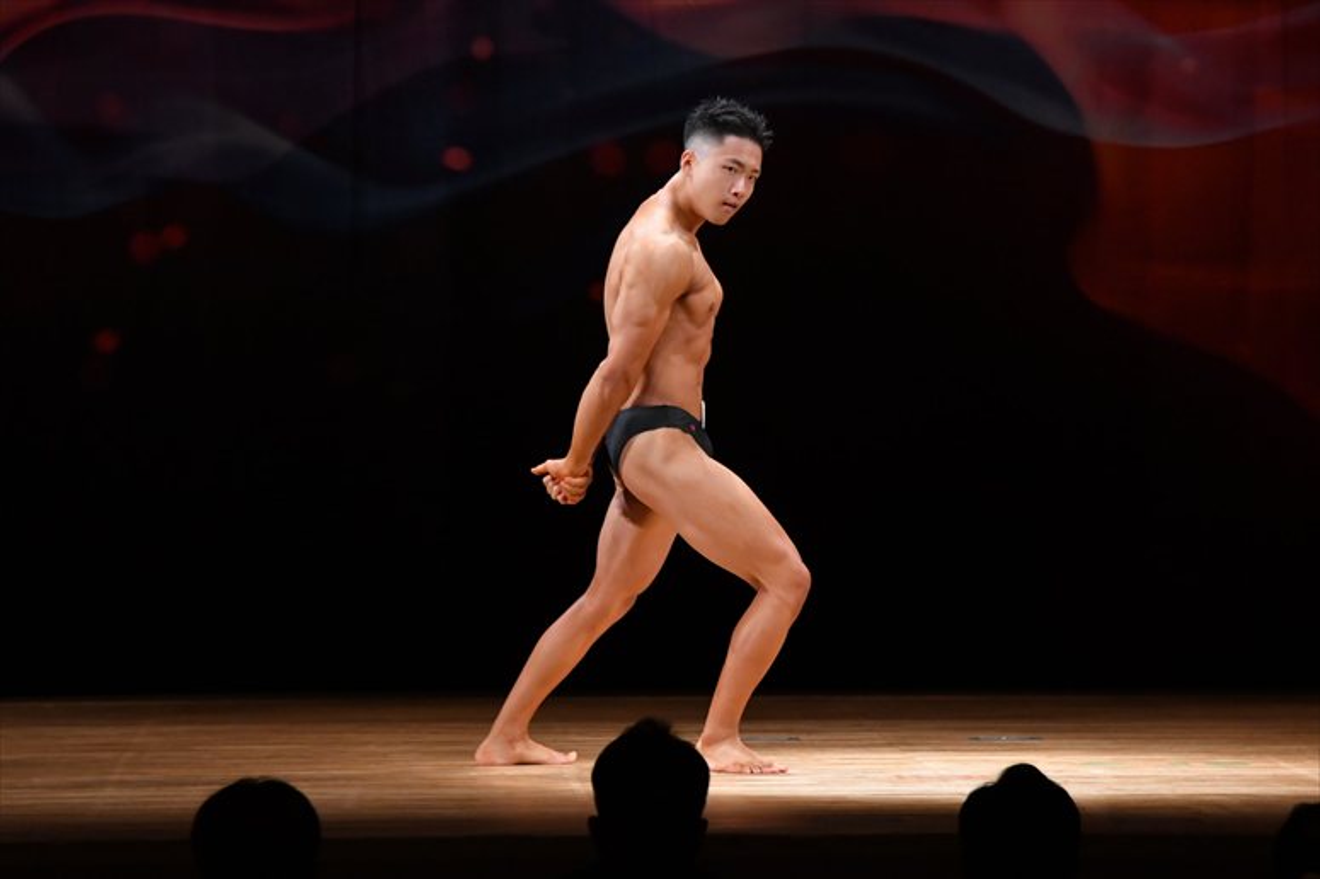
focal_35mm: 225
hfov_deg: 9.2
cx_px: 660
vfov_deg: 6.1
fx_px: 8246
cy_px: 440
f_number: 5.6
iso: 3200
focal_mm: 150
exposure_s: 1/400
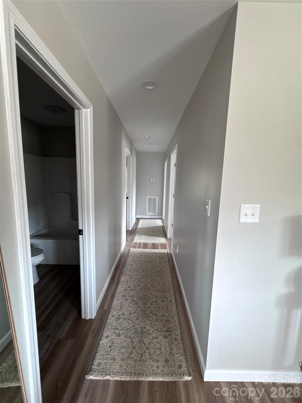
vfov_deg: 102.1
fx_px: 163
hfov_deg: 85.7
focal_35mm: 14
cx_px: 151
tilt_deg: -9.3
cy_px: 202
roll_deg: -1.4
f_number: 2.2
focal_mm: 2.22
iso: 320
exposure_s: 1/66
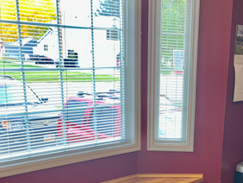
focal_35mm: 59
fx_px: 415
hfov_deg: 31.6
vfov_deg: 23.7
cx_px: 204
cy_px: 185
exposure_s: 1/122
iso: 64
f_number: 1.8
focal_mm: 4.25
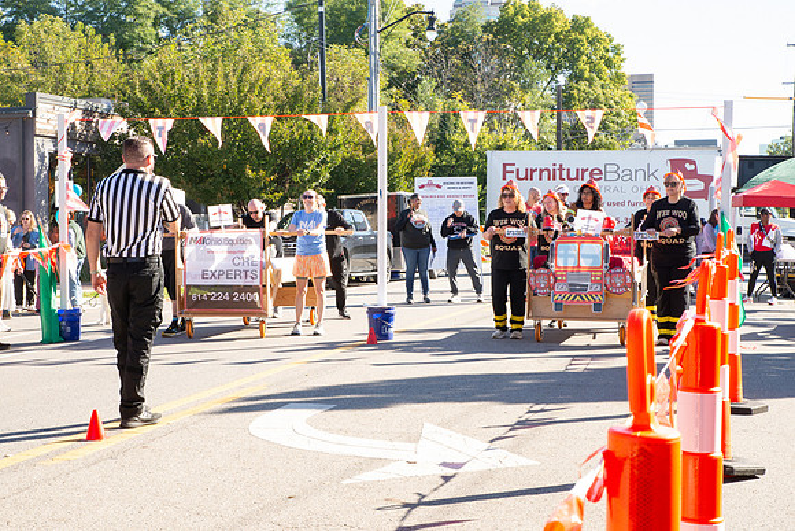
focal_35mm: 64
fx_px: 1421
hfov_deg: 31.2
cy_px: 240
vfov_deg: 21.1
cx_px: 360
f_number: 11
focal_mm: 55
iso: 800
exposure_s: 1/200
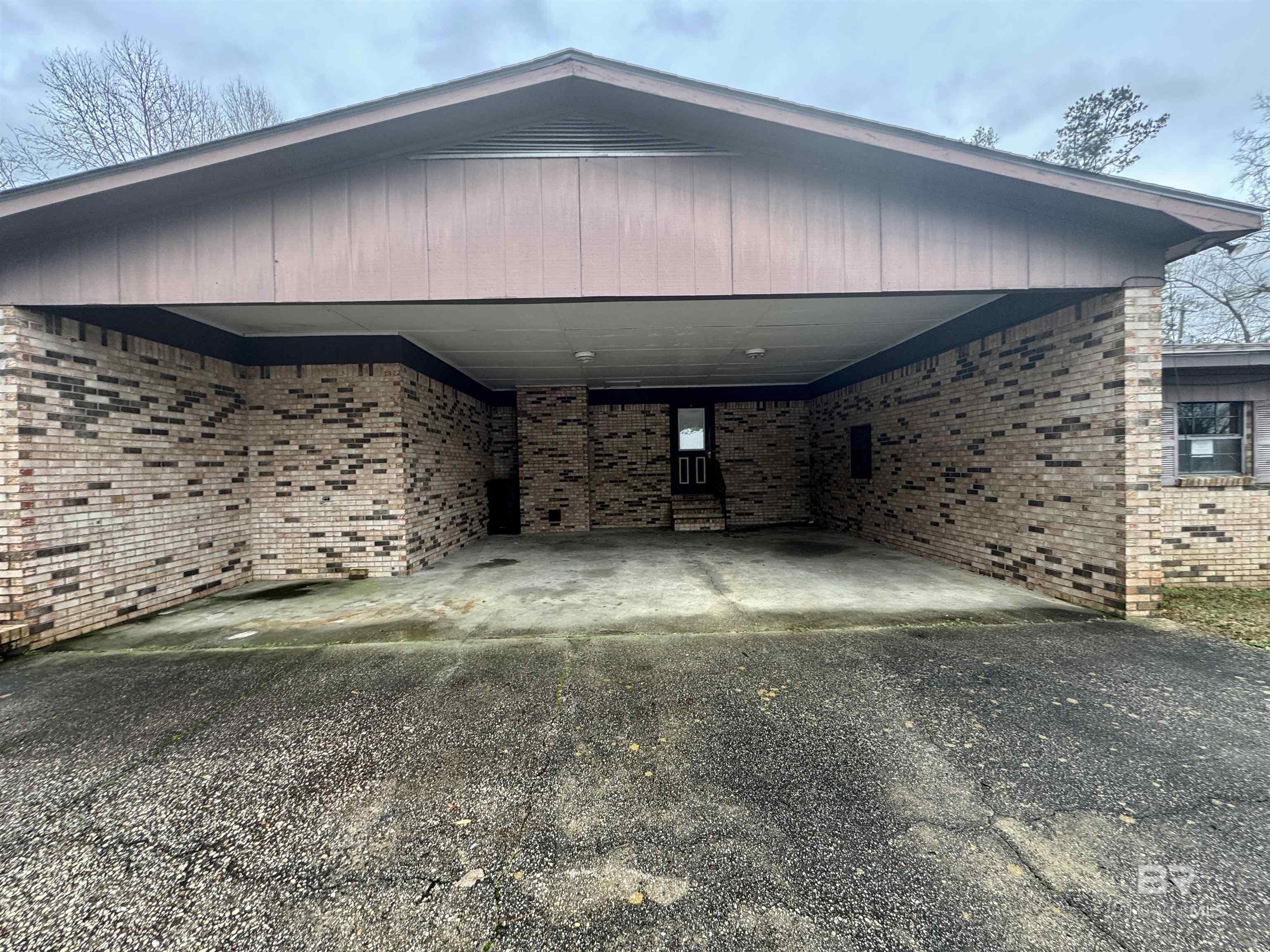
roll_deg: +3.1
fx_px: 514
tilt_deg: -0.7
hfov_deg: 102.1
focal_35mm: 14
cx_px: 635
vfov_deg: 85.7
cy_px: 476
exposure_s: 1/99
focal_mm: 2.22
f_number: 2.2
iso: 80
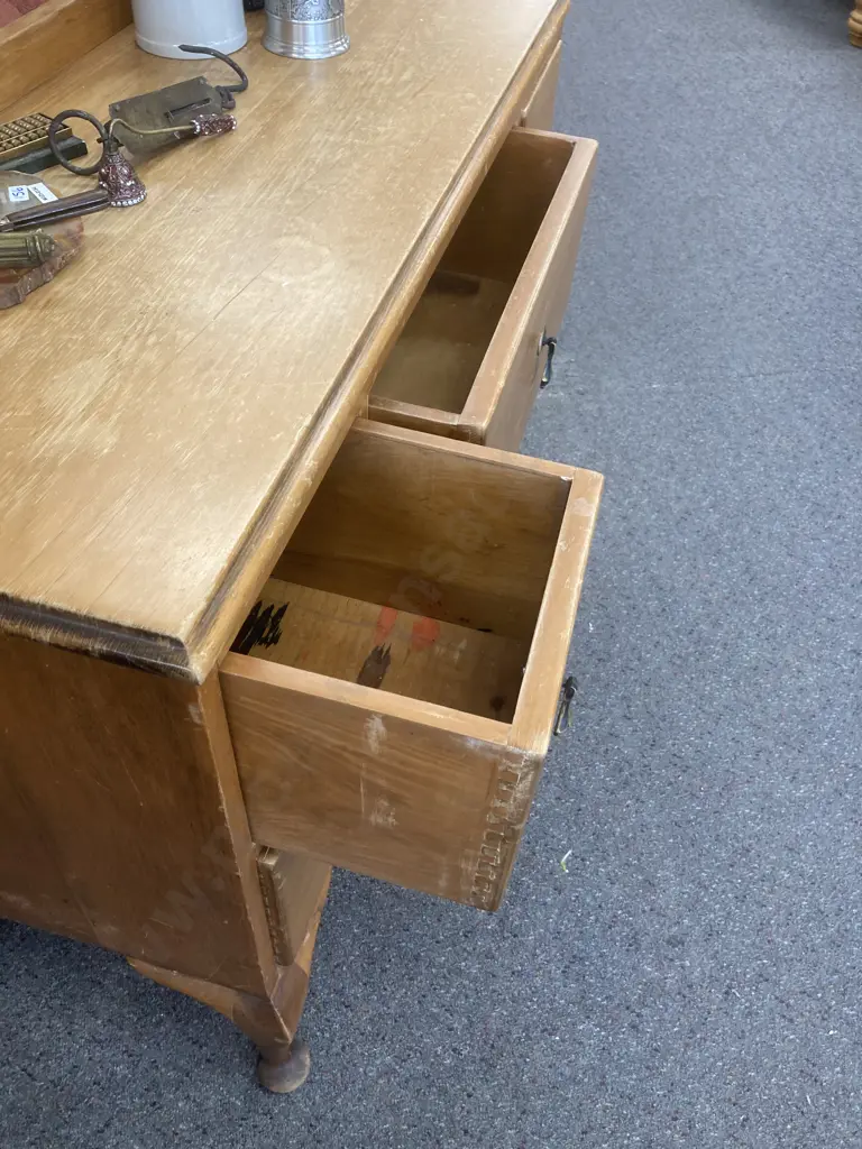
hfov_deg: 49.7
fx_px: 930
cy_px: 574
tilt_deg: -47.8
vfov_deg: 63.4
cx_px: 431
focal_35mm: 28
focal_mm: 3.99
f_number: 1.8
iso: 80
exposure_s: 1/50
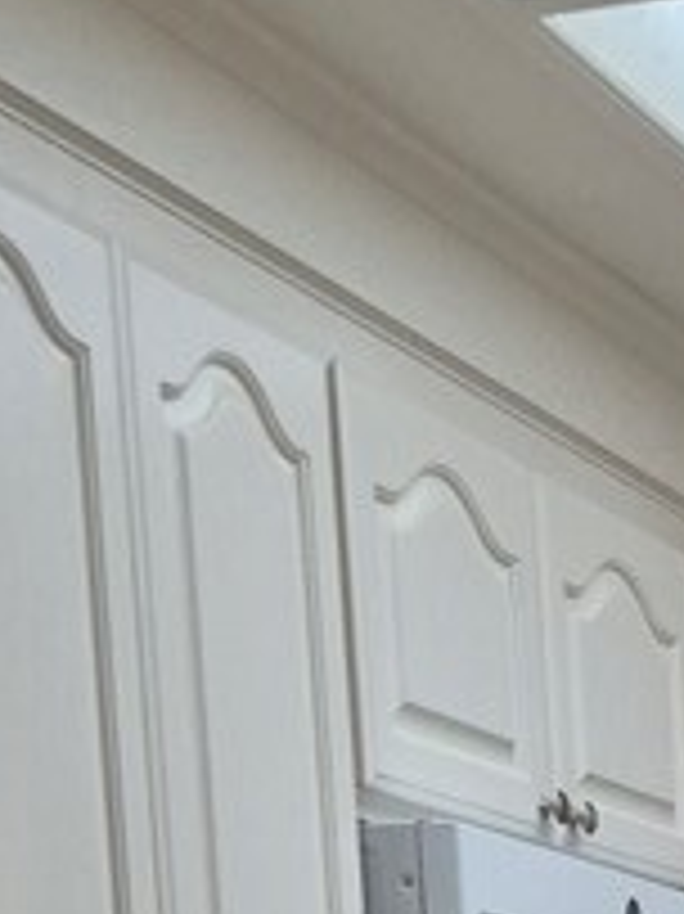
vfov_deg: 14.5
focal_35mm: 116
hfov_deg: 11.6
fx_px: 3059
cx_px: 1323
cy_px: 1738
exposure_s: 1/638
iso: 80
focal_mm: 5.4
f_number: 1.8
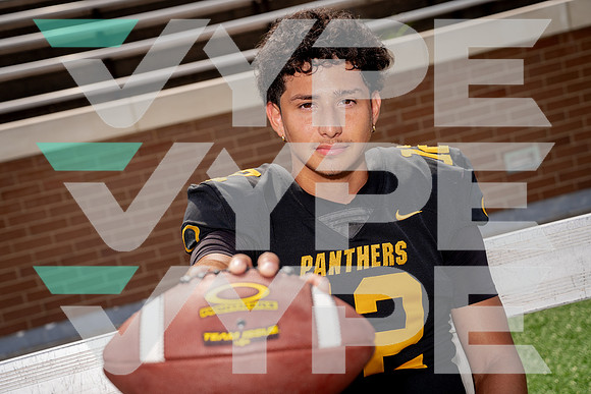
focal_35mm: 64
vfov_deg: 21.2
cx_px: 296
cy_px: 197
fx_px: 1052
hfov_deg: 31.4
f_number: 5
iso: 100
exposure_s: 1/640
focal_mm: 62
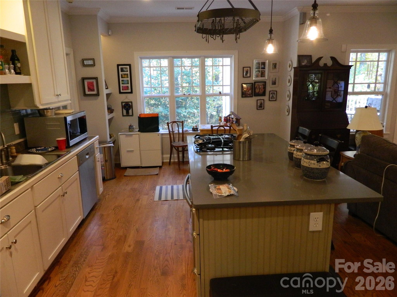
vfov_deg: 54.9
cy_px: 148
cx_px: 198
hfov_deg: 69.4
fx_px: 287
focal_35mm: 25
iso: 400
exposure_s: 1/30
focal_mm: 4.5
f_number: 3.1
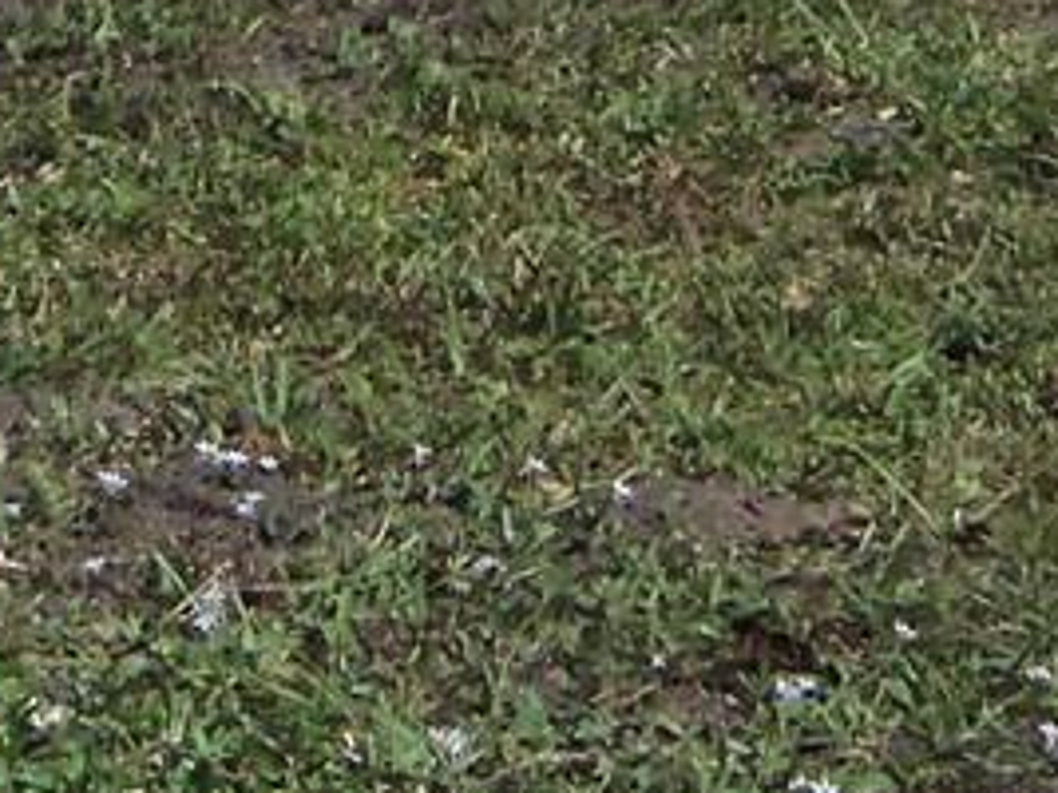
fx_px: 5132
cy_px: -448
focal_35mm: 168
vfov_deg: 8.6
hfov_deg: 11.8
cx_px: 448
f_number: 10.8
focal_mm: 5.1
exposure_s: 1/160
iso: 64
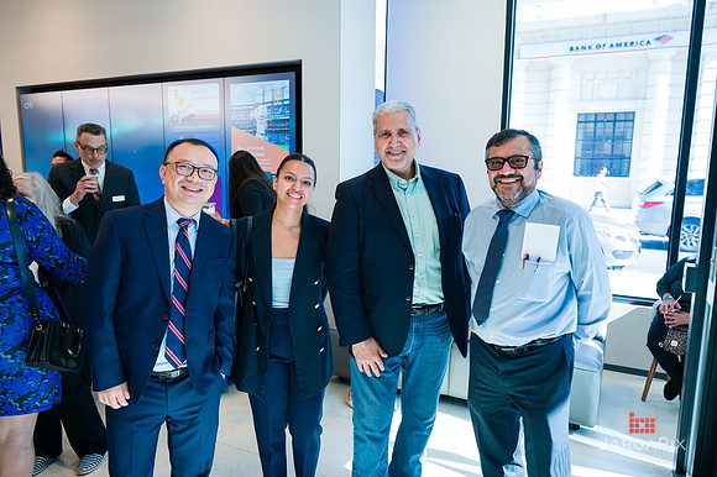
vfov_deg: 49.3
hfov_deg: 69.1
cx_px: 358
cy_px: 238
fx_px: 521
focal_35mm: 26
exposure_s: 1/200
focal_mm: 26
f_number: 3.2
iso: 400
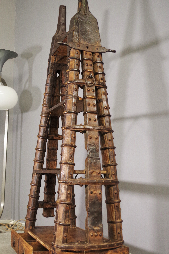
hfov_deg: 26.9
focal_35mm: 50
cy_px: 139
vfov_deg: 39.6
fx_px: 352
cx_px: 64
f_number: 4
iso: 800
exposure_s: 1/60
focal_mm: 26.25
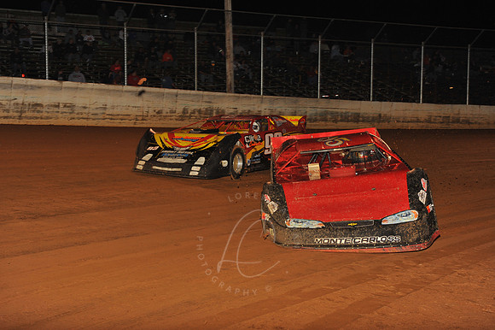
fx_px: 962
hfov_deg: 28.9
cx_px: 248
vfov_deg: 19.4
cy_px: 165
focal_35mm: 70
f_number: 7.1
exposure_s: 1/320
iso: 640
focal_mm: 70
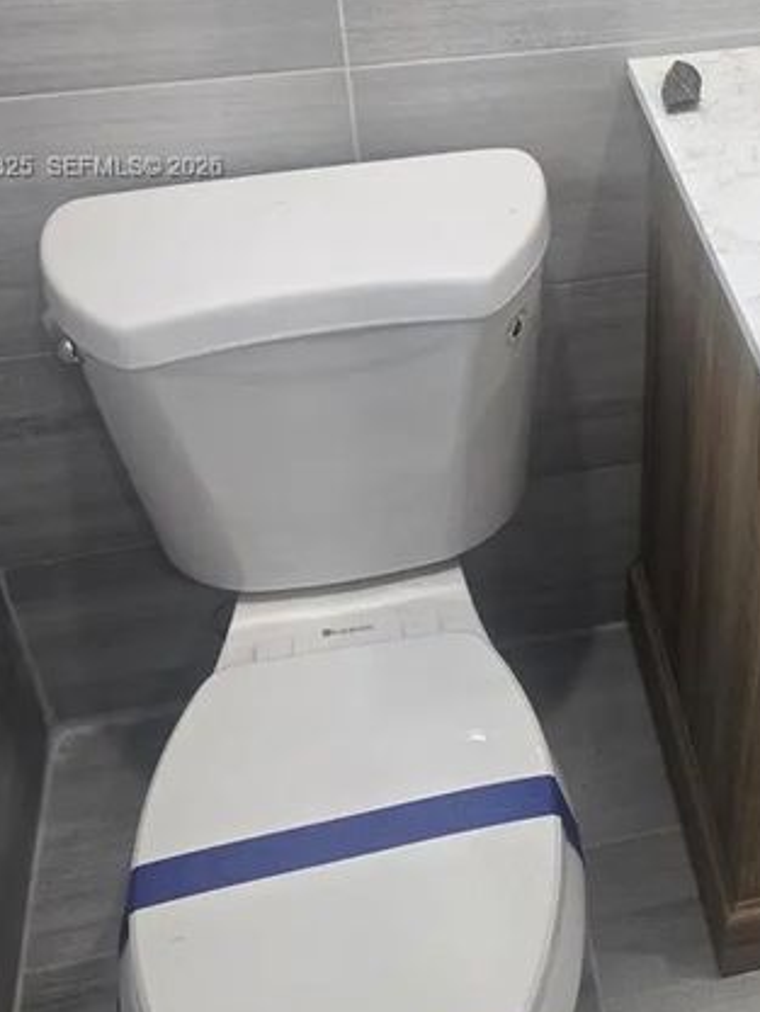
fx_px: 1375
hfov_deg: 29.6
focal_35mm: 47
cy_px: 169
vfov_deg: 38.5
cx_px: 680
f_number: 1.7
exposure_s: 1/120
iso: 160
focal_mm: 6.3
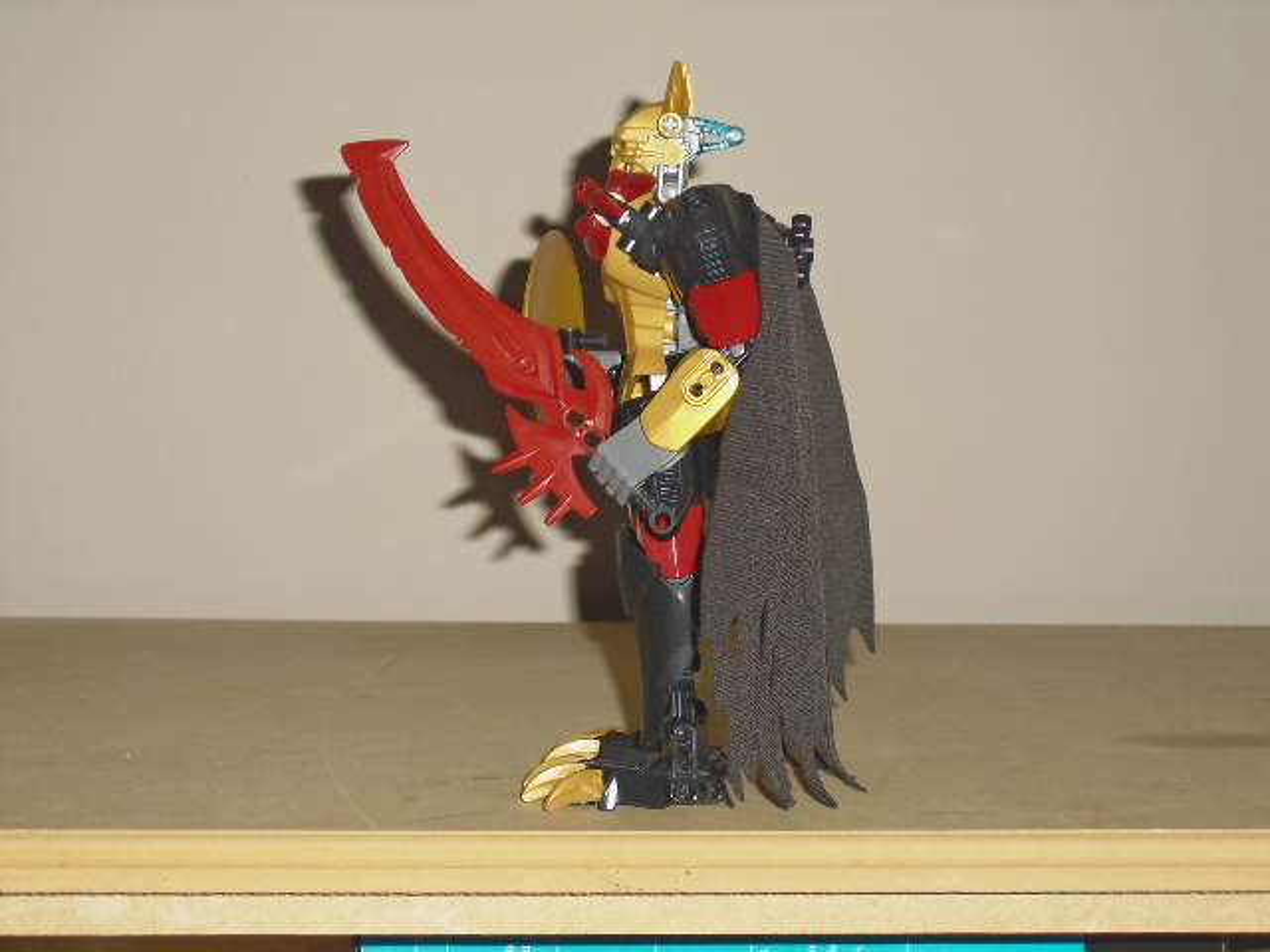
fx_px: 2678
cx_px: 635
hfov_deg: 26.7
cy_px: 476
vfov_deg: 20.2
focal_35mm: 73
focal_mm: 13.1
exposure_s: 1/60
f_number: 4.6
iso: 200
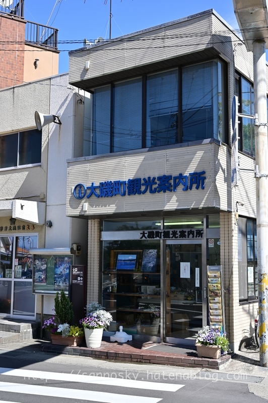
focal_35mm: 42
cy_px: 202
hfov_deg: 31.8
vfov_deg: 46.4
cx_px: 134
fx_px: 470
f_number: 4
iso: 100
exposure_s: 1/640
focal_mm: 42
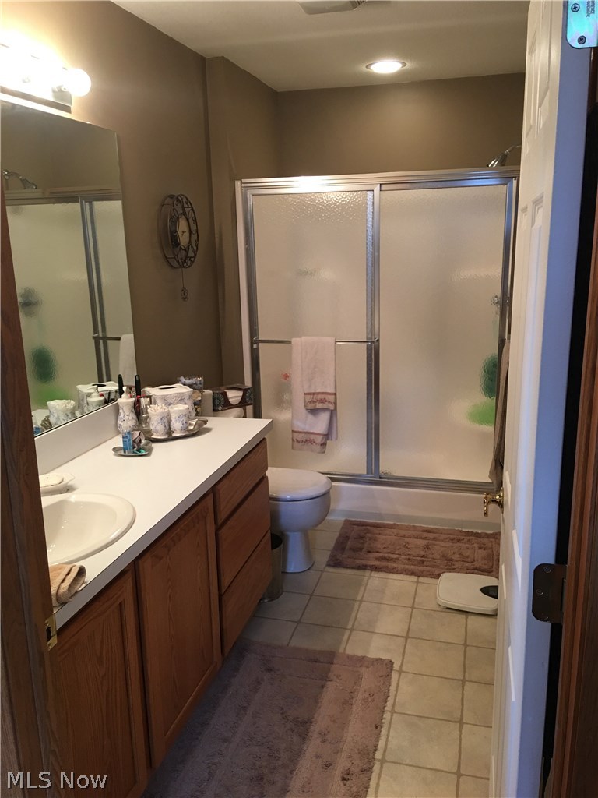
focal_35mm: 29
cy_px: 399
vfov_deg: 61.7
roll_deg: +1.3
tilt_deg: -13.3
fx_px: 668
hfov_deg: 48.2
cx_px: 299
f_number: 2.2
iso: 50
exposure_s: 1/15
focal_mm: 4.15
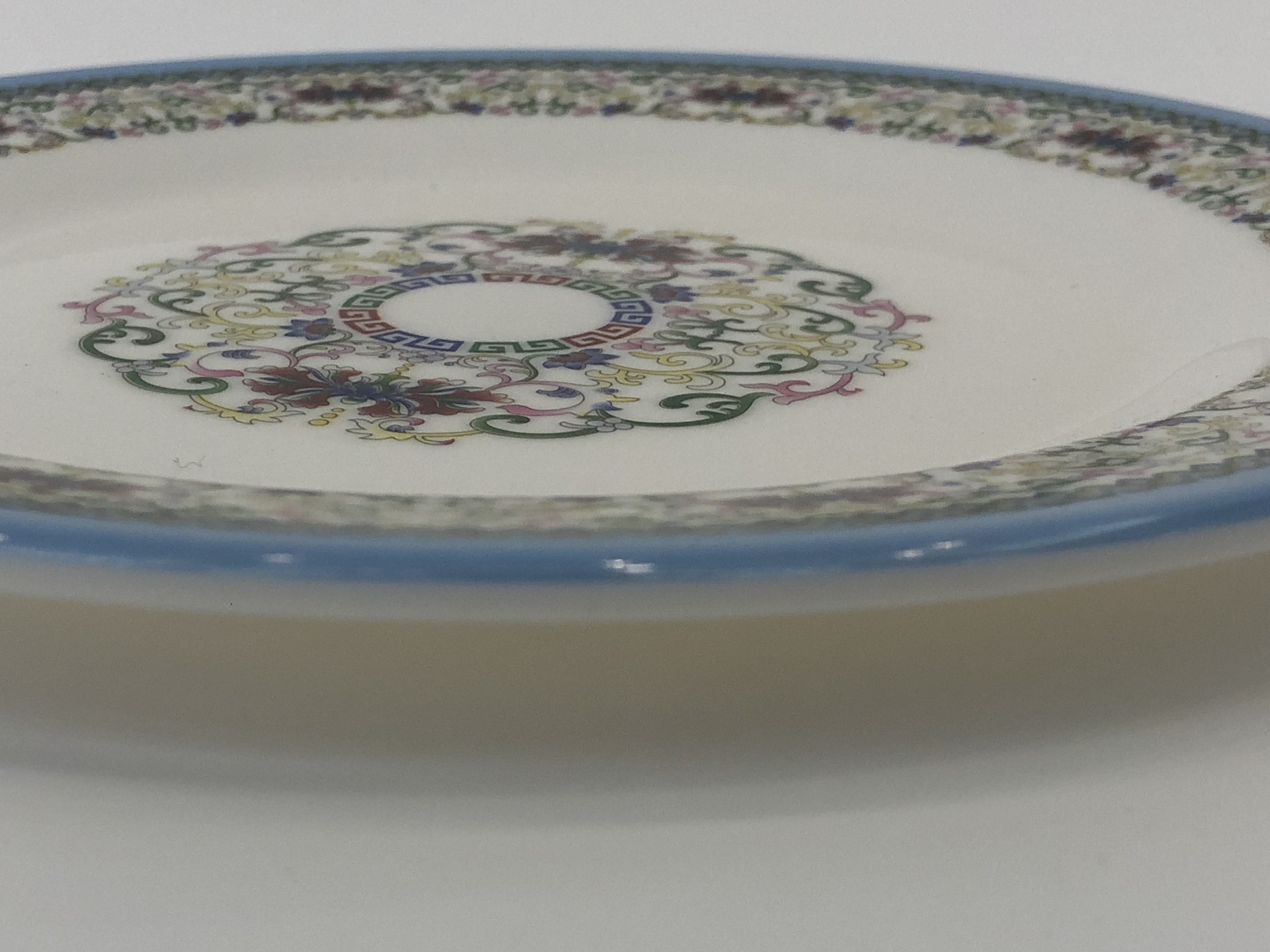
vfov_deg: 24.0
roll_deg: +0.4
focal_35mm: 61
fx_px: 2238
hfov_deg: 31.6
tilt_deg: -20.0
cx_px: 554
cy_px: 564
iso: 40
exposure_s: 1/100
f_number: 1.8
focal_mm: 4
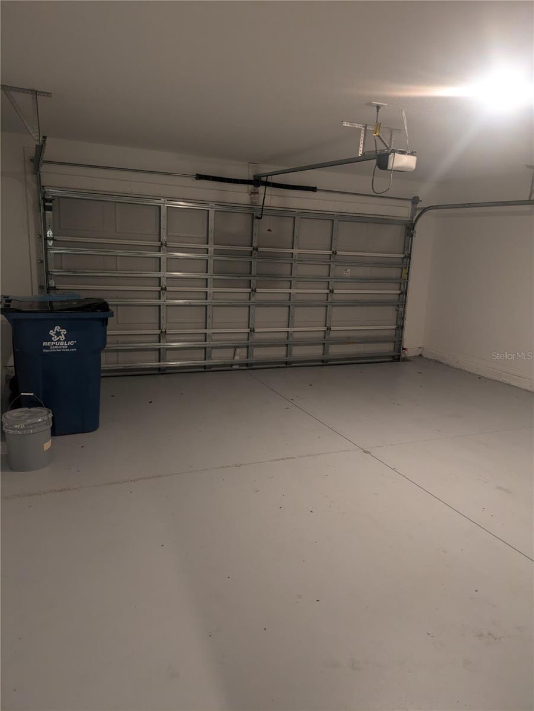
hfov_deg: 54.9
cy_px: 356
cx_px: 267
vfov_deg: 69.4
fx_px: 514
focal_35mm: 25
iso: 334
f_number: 1.89
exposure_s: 1/30
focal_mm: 5.43
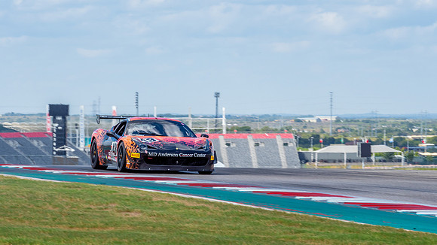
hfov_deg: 8.6
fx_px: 2903
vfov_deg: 4.8
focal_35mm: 251
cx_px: 218
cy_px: 131
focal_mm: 115
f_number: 10
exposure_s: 1/200
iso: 200
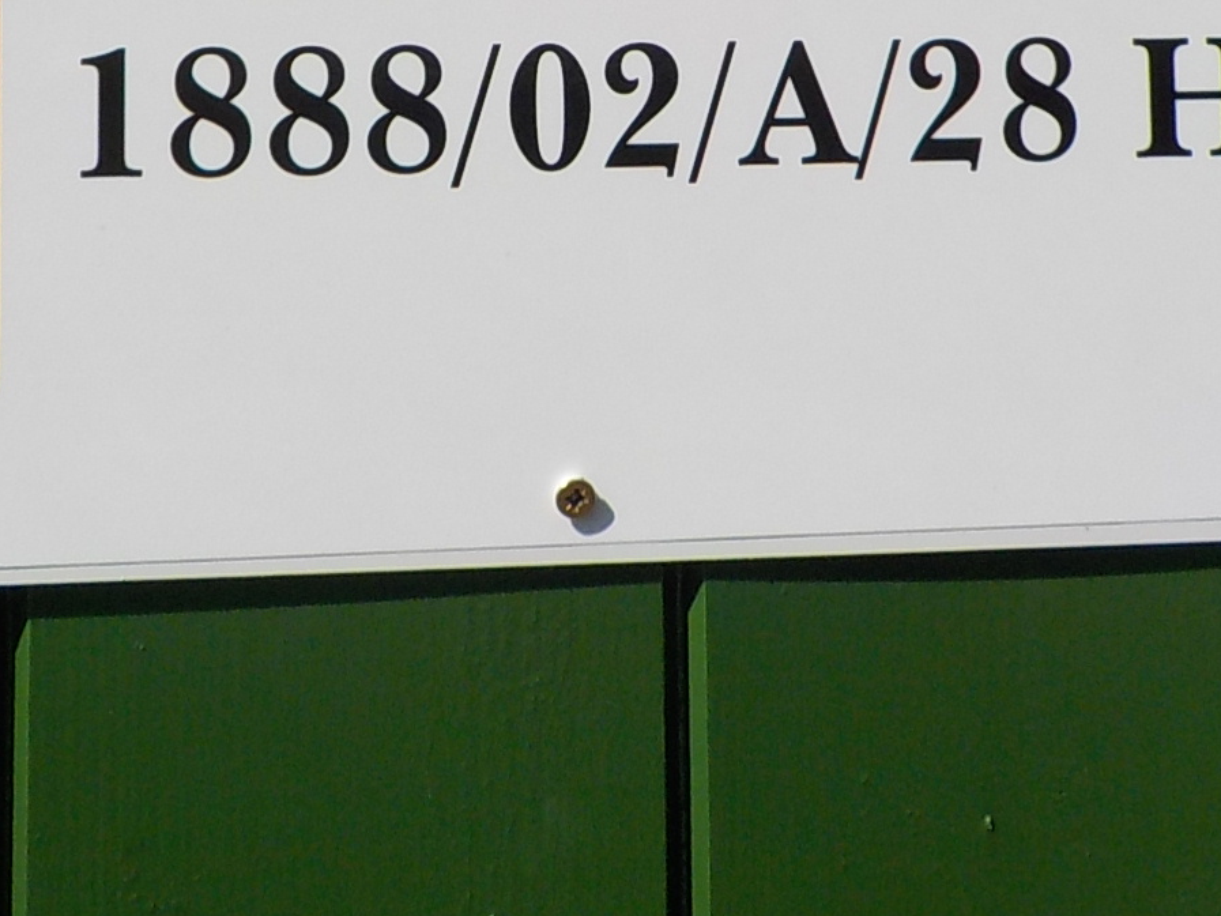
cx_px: 539
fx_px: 2681
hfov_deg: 25.6
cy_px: -163
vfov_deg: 18.4
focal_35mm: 76
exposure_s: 1/500
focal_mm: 4.1
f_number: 6.6
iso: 125
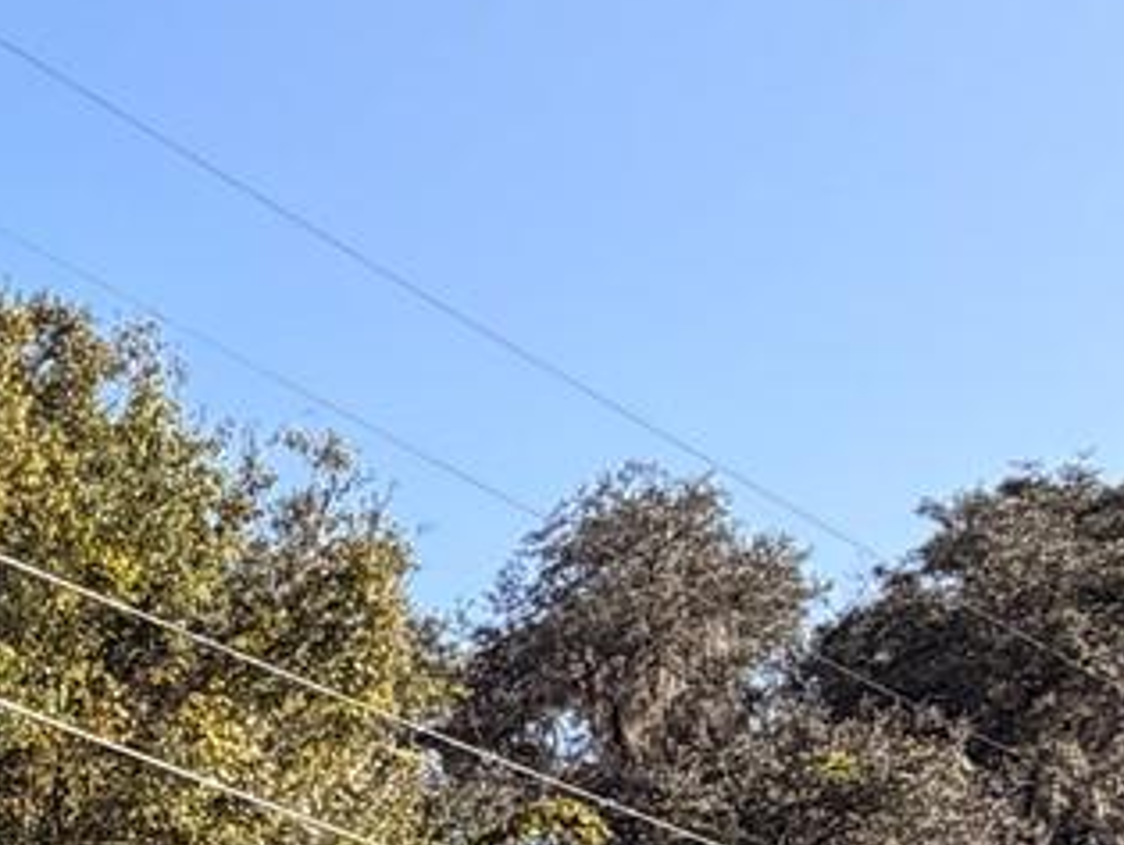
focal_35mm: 71
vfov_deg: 18.6
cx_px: -806
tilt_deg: +8.4
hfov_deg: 20.6
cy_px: 1226
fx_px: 2308
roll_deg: +1.5
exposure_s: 1/734
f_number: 2.2
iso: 40
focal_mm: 2.22
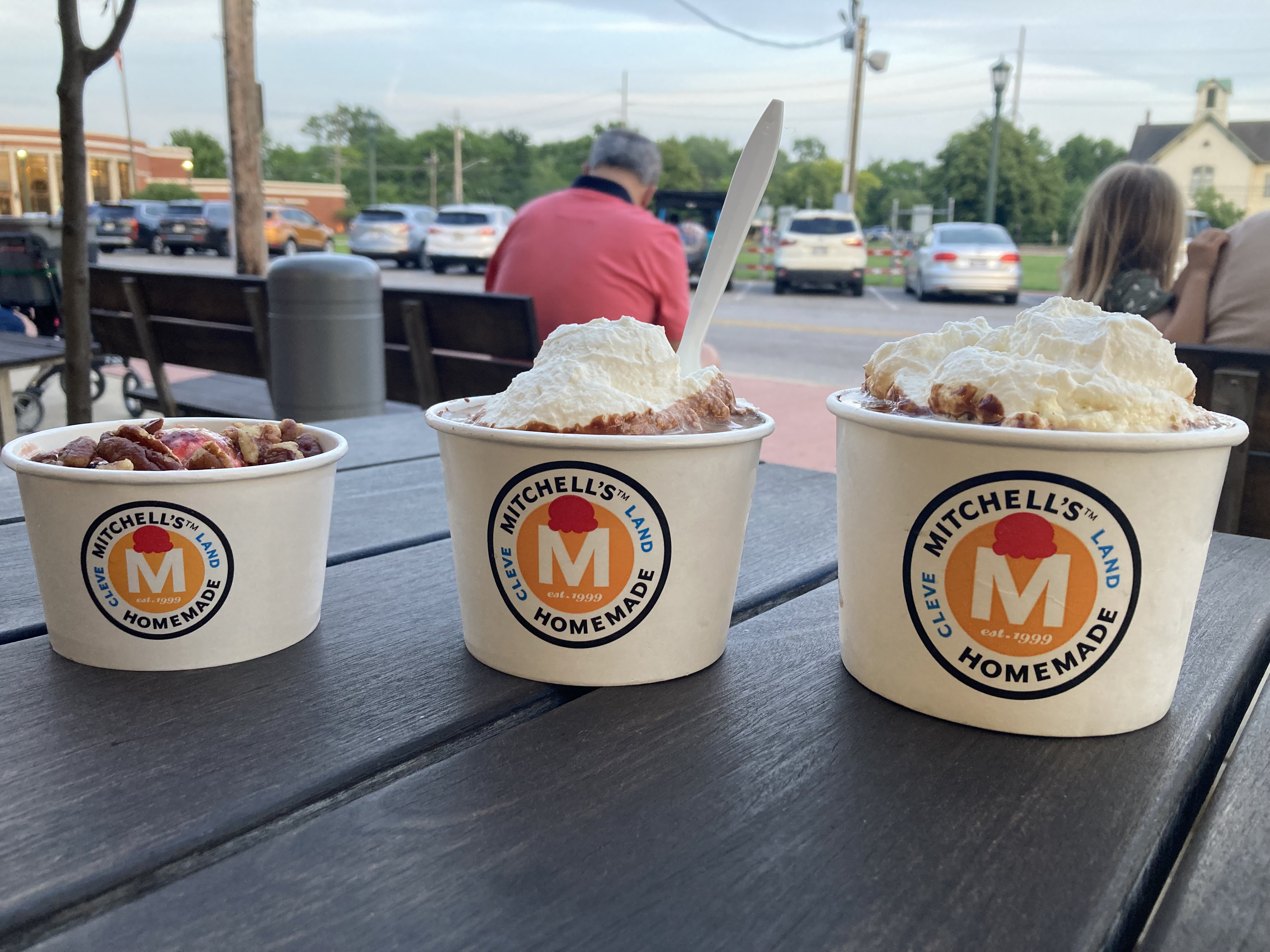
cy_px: 476
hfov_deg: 63.4
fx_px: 1027
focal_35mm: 28
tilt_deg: -11.7
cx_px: 635
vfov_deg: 49.7
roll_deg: -1.0
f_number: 1.8
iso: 80
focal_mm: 3.99
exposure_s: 1/64
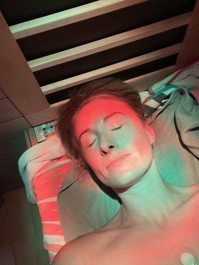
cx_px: 100
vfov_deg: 60.0
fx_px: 230
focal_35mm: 30
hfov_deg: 46.8
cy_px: 132
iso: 320
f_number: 2.2
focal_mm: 2.71
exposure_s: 1/60
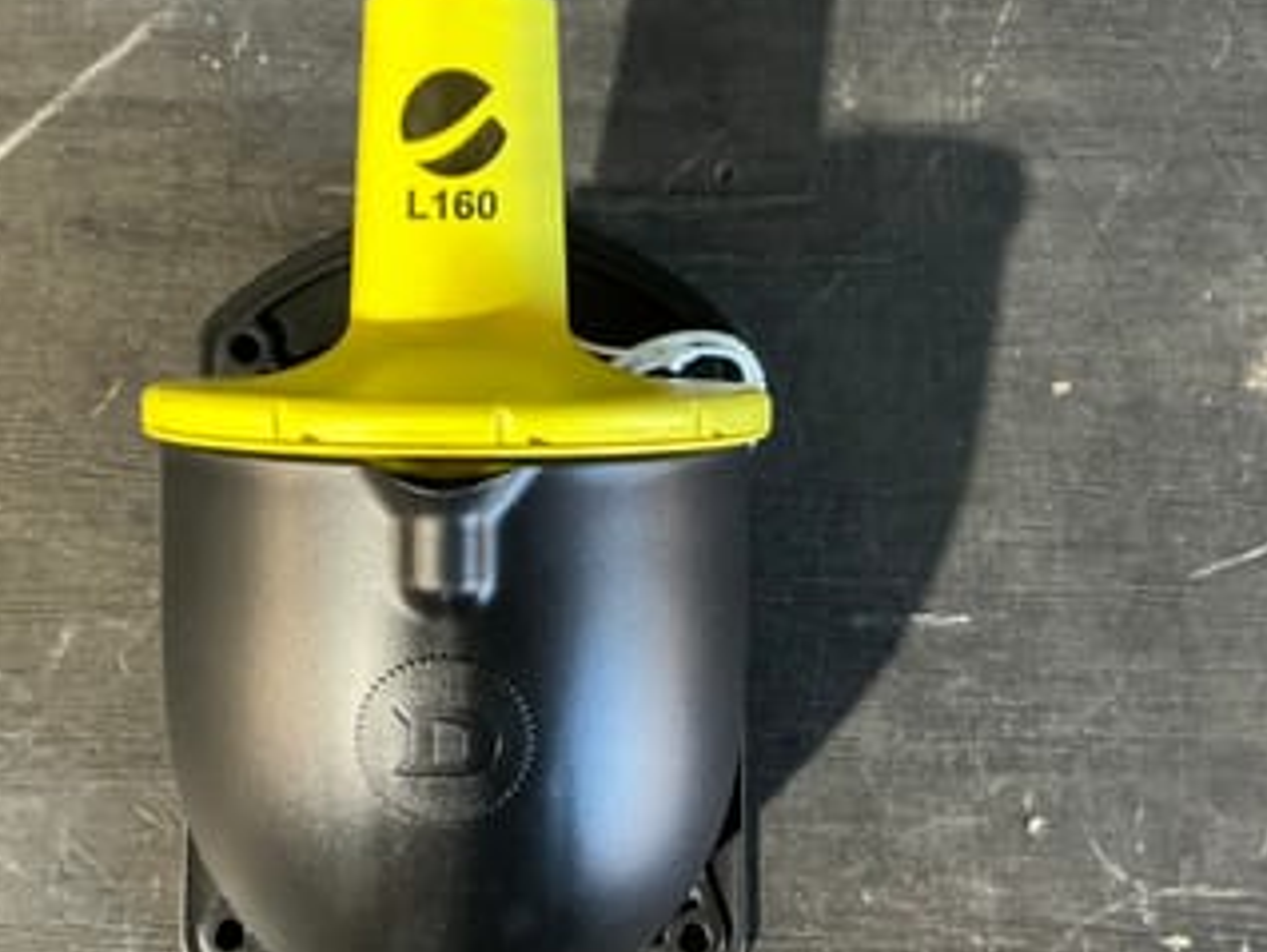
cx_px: 518
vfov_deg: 32.9
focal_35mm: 44
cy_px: 460
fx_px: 1612
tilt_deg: -85.3
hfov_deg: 42.7
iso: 250
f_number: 1.8
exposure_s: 1/33
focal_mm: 3
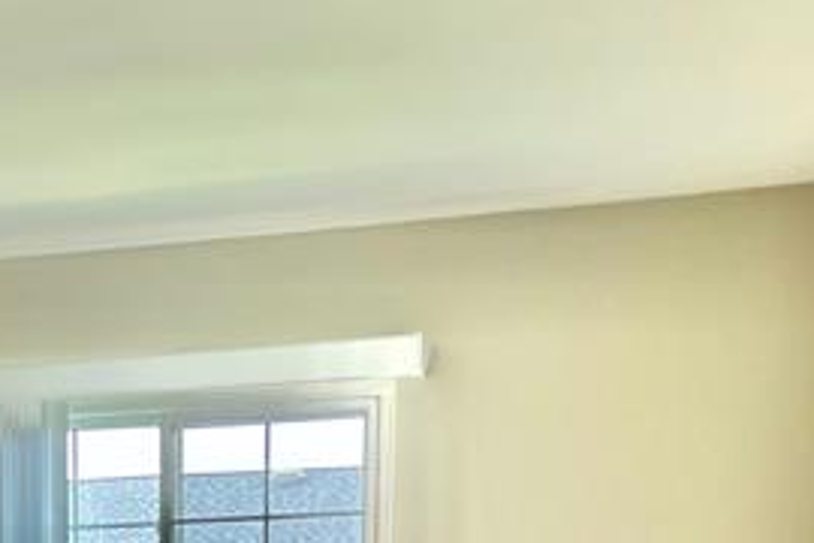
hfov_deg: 25.7
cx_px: 115
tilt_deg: -7.8
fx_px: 1741
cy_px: 911
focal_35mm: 77
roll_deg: +0.3
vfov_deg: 15.7
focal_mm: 5.7
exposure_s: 1/121
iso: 64
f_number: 1.5
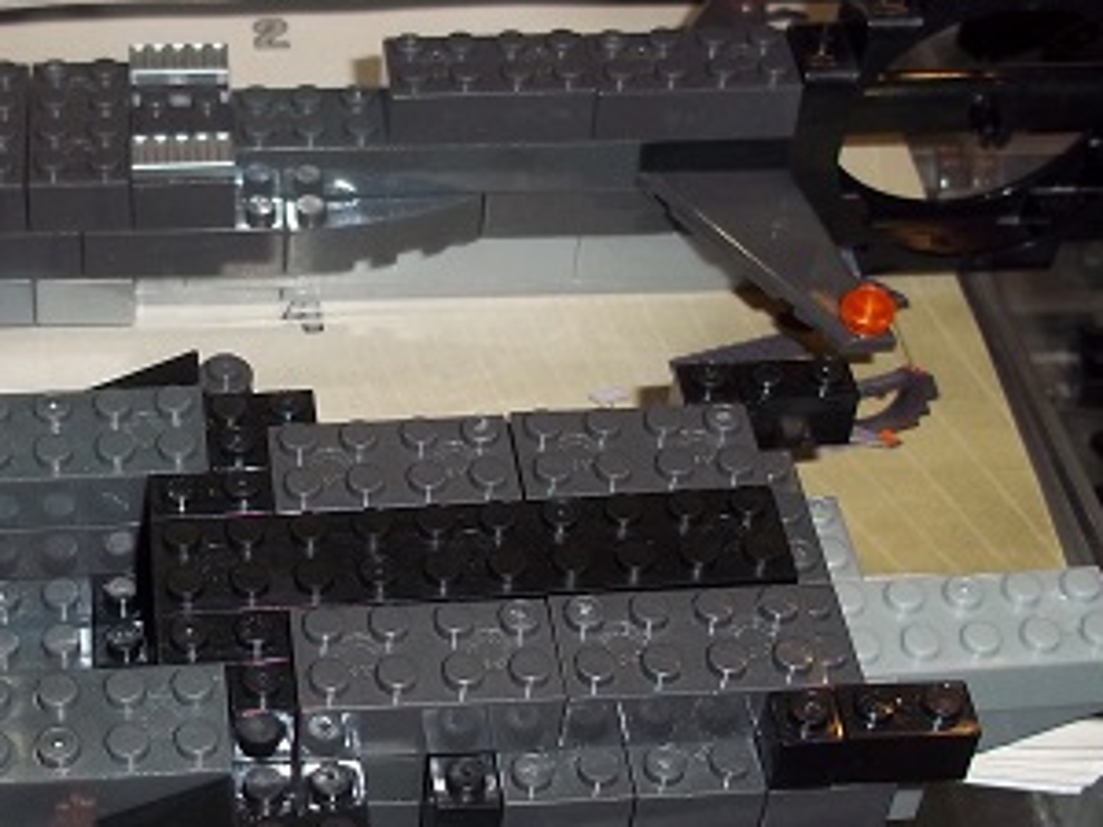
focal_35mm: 72
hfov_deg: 26.6
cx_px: 246
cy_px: 426
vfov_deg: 20.4
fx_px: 2294
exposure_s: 1/30
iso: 80
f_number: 3.1
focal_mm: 6.5
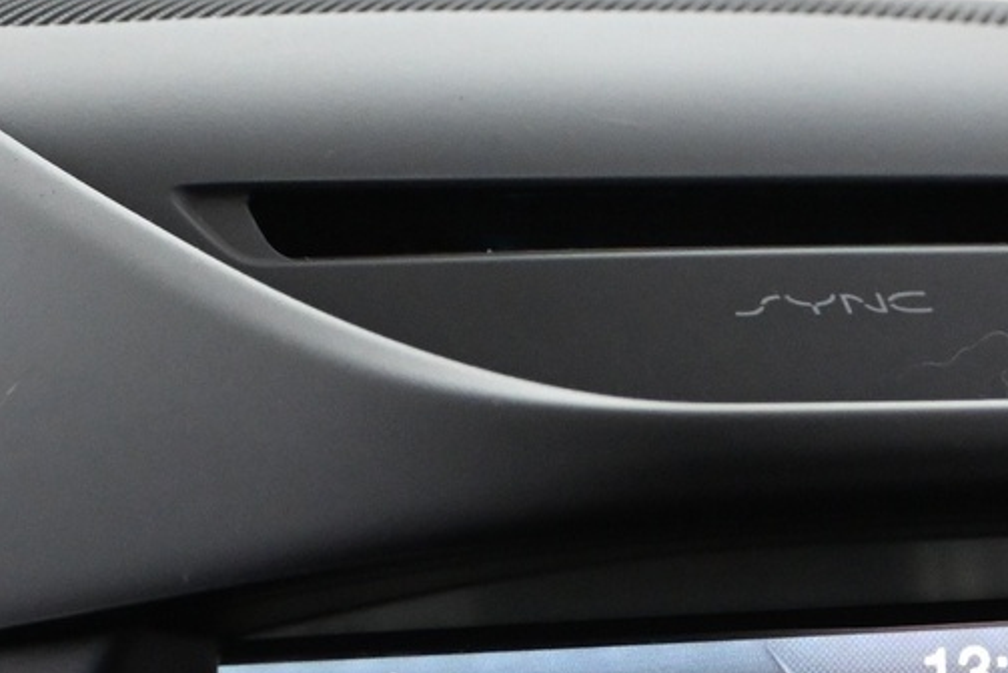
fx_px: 5004
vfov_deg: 7.6
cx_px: 1012
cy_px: 987
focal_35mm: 179
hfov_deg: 11.4
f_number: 5.3
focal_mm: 37
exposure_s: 1/80
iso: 3200
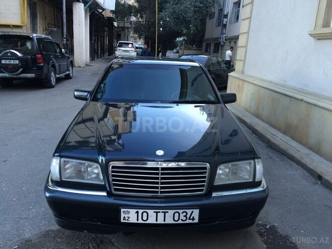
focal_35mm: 29
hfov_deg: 61.7
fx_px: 278
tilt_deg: -15.9
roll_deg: -3.3
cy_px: 124
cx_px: 166
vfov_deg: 48.2
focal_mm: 4.15
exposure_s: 1/40
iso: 40
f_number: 2.2
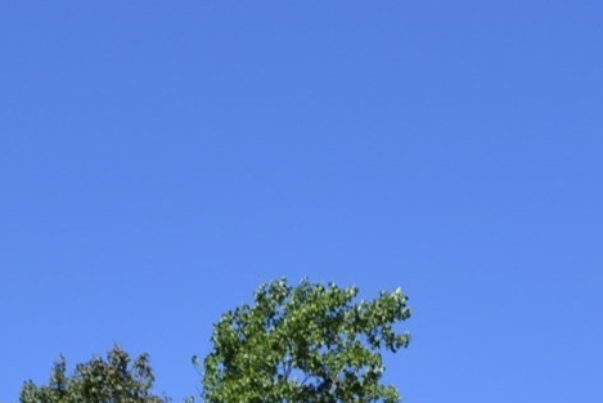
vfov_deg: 9.7
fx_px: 2195
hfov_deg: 15.6
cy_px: 813
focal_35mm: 131
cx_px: 213
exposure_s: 1/200
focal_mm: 20
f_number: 7.1
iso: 100
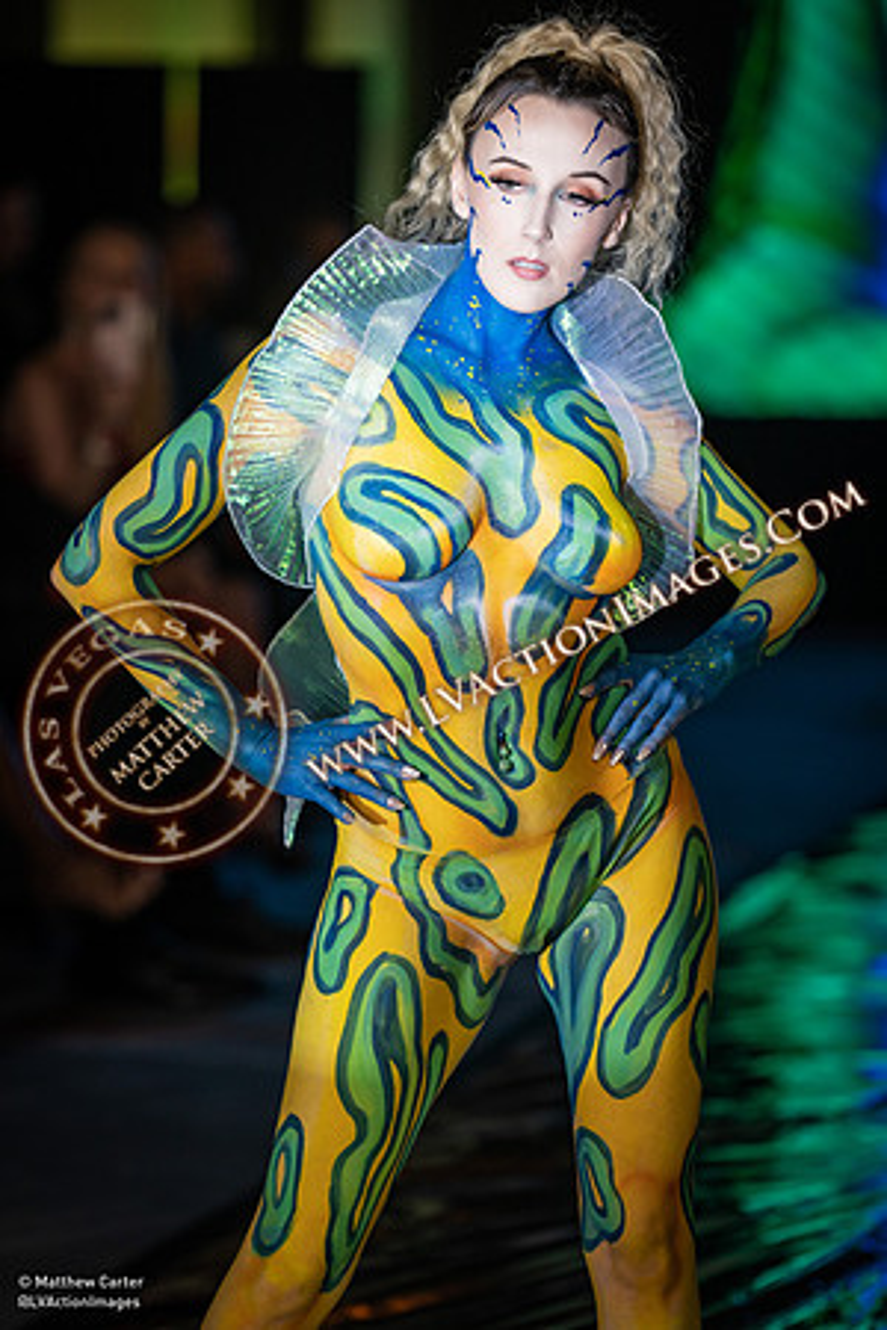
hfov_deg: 8.6
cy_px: 665
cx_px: 444
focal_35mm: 160
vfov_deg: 12.8
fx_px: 5913
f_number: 2.8
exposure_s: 1/800
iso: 1250
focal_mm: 160
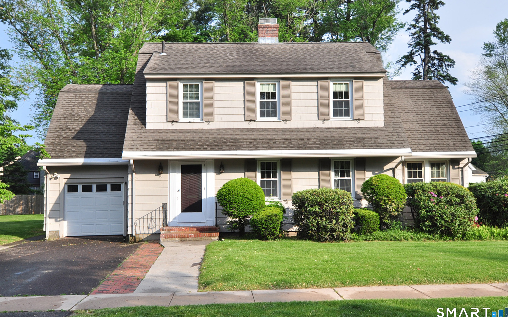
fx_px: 429
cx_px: 256
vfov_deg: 40.6
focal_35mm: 31
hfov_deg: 61.2
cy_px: 151
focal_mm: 20
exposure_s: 1/320
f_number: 8
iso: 200
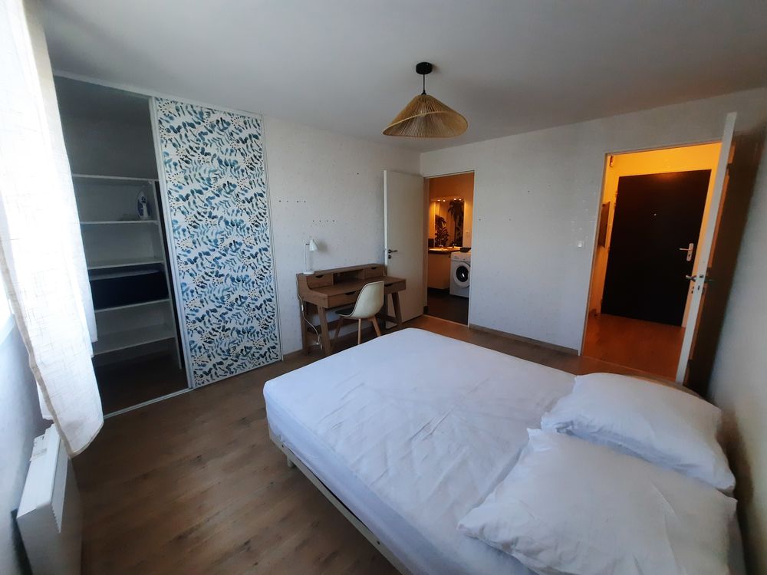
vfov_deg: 89.9
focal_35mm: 13
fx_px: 288
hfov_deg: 106.2
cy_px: 288
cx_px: 384
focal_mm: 1.74
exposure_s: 1/50
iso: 200
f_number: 2.2
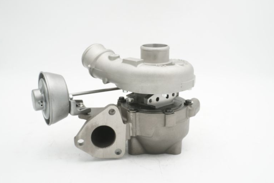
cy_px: 88
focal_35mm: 46
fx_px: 347
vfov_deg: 29.6
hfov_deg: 43.1
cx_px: 140
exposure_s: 1/3
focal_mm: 29
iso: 100
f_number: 16
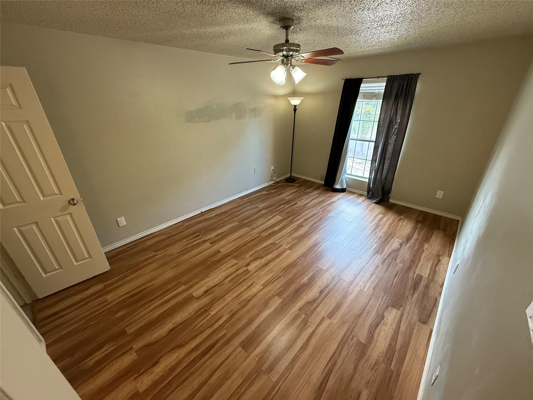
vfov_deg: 85.7
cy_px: 200
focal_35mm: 14
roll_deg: +0.5
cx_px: 266
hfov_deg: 102.1
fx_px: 216
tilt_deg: -24.8
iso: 500
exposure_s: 1/120
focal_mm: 2.22
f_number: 2.2
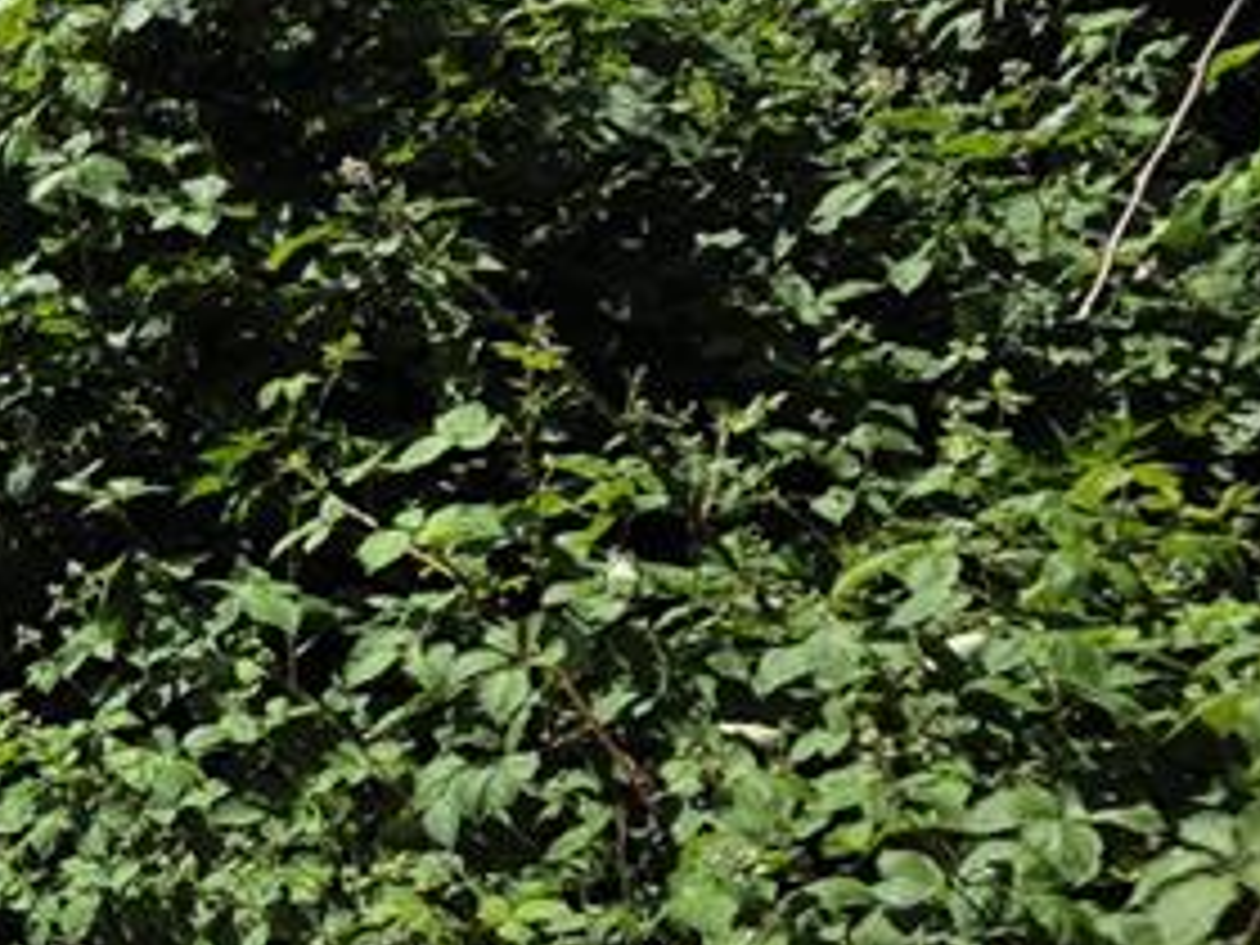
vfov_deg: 17.5
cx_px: -954
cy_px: 234
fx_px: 3058
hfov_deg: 18.6
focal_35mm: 84
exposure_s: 1/7061
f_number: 1.7
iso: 80
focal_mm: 6.3
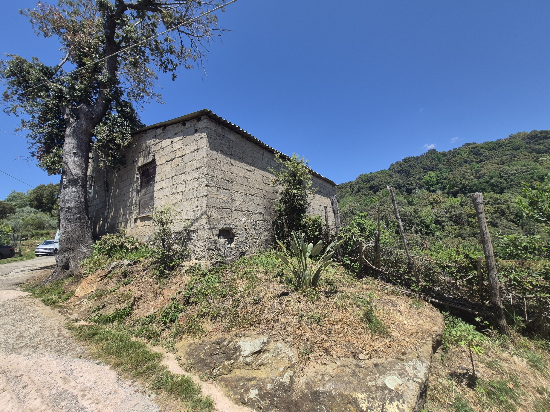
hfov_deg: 106.2
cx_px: 275
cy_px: 206
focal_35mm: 13
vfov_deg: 89.9
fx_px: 207
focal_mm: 1.74
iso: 40
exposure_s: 1/1504
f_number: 2.2
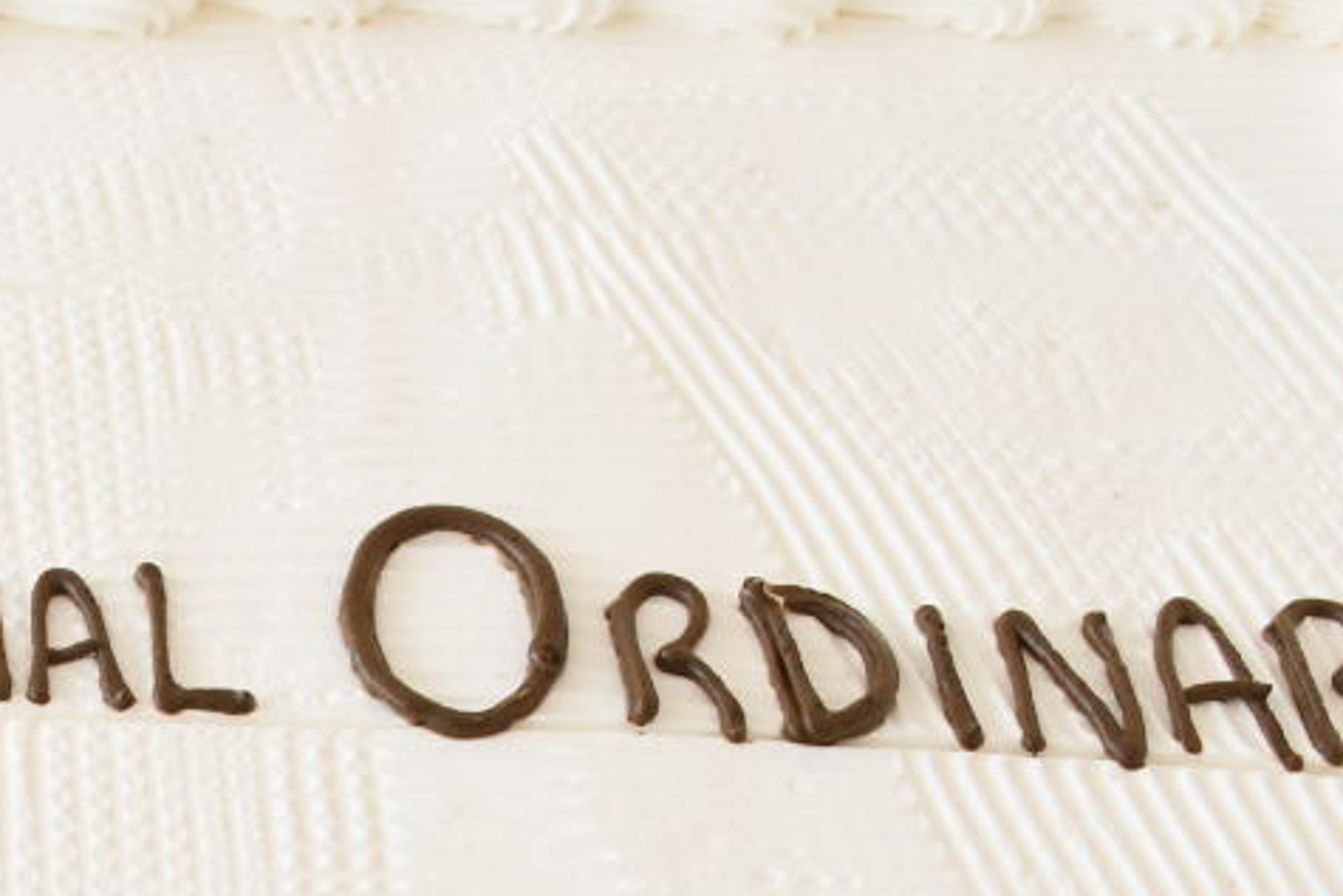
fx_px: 4329
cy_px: 1328
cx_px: -396
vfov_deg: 11.4
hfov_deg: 16.7
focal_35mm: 116
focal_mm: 23
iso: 1000
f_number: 8
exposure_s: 1/250
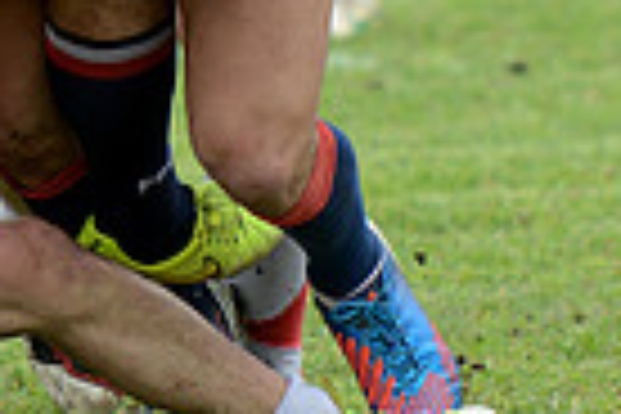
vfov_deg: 1.6
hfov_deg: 2.3
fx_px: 15179
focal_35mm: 880
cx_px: 500
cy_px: -259
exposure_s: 1/640
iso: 400
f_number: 4
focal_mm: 210
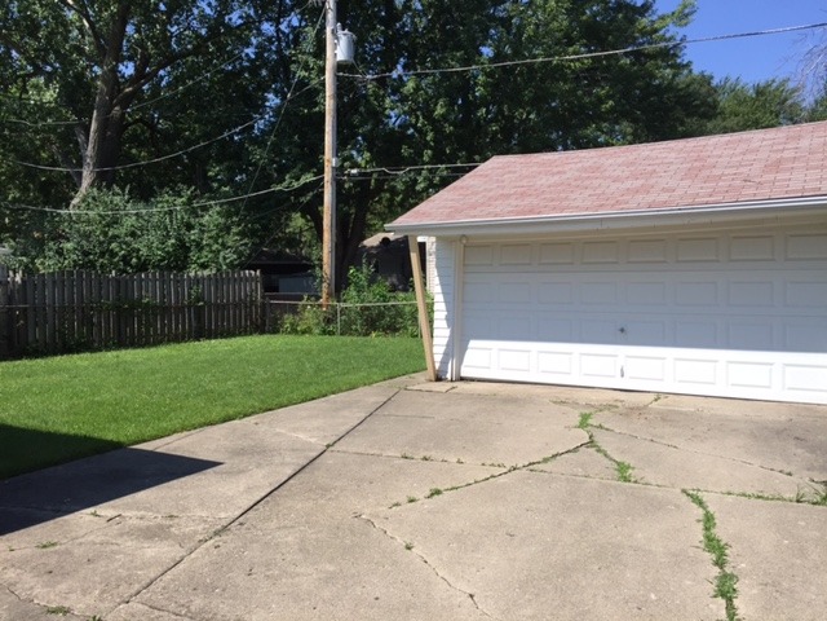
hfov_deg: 61.7
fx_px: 693
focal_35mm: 29
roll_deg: +0.1
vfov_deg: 48.2
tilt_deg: -1.6
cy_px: 310
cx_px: 414
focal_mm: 4.15
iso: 32
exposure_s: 1/1412
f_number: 2.2
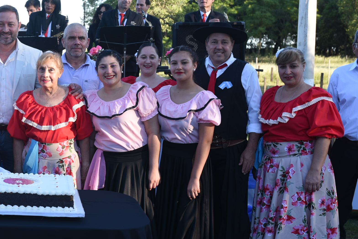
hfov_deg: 28.7
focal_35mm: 67
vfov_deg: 20.3
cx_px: 26
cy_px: 113
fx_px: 667
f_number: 5.6
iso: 200
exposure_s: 1/200
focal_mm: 35
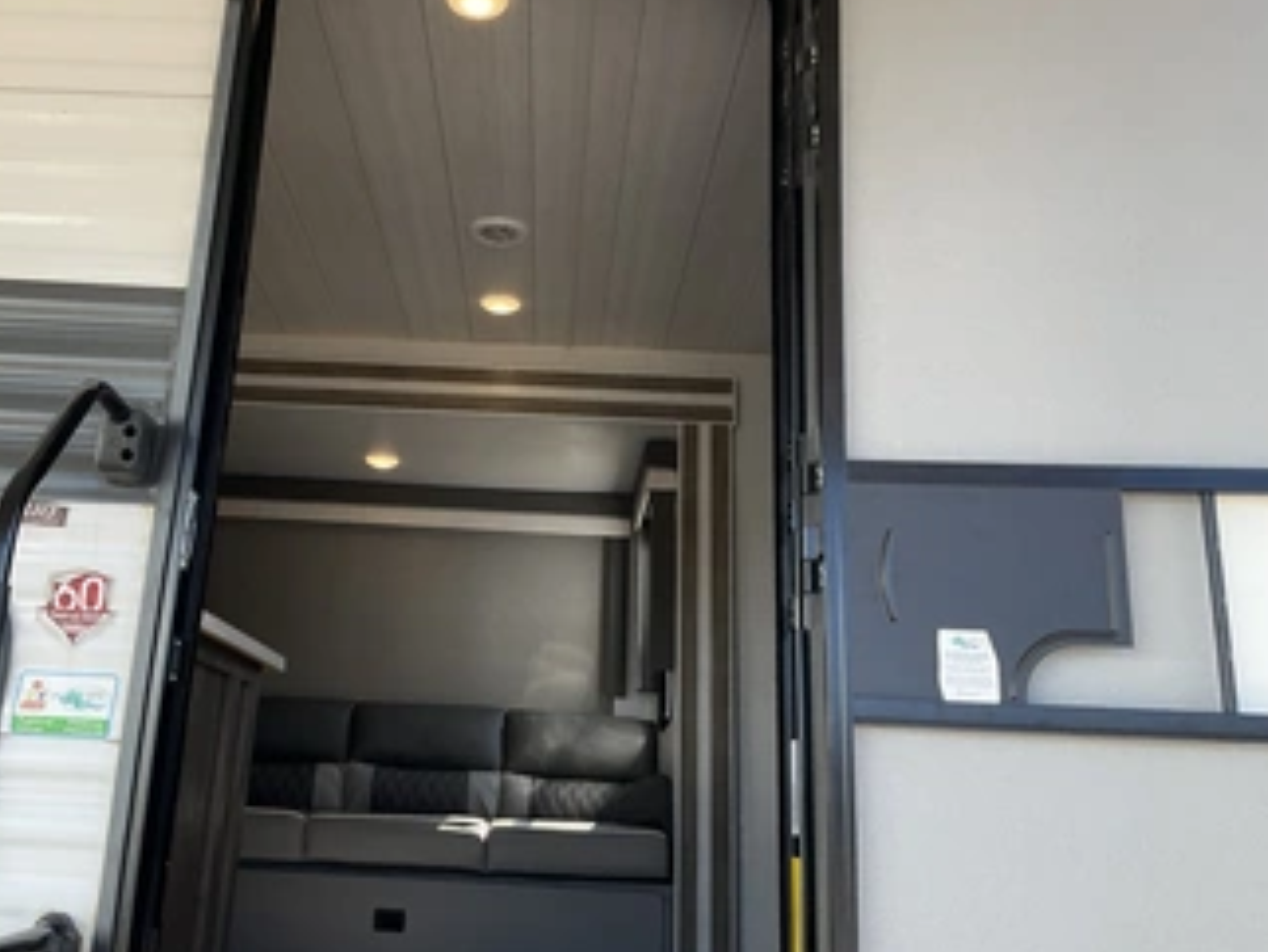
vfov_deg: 39.5
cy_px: 370
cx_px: 508
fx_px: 1320
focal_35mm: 36
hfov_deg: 51.0
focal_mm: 3
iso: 25
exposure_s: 1/270
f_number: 1.8
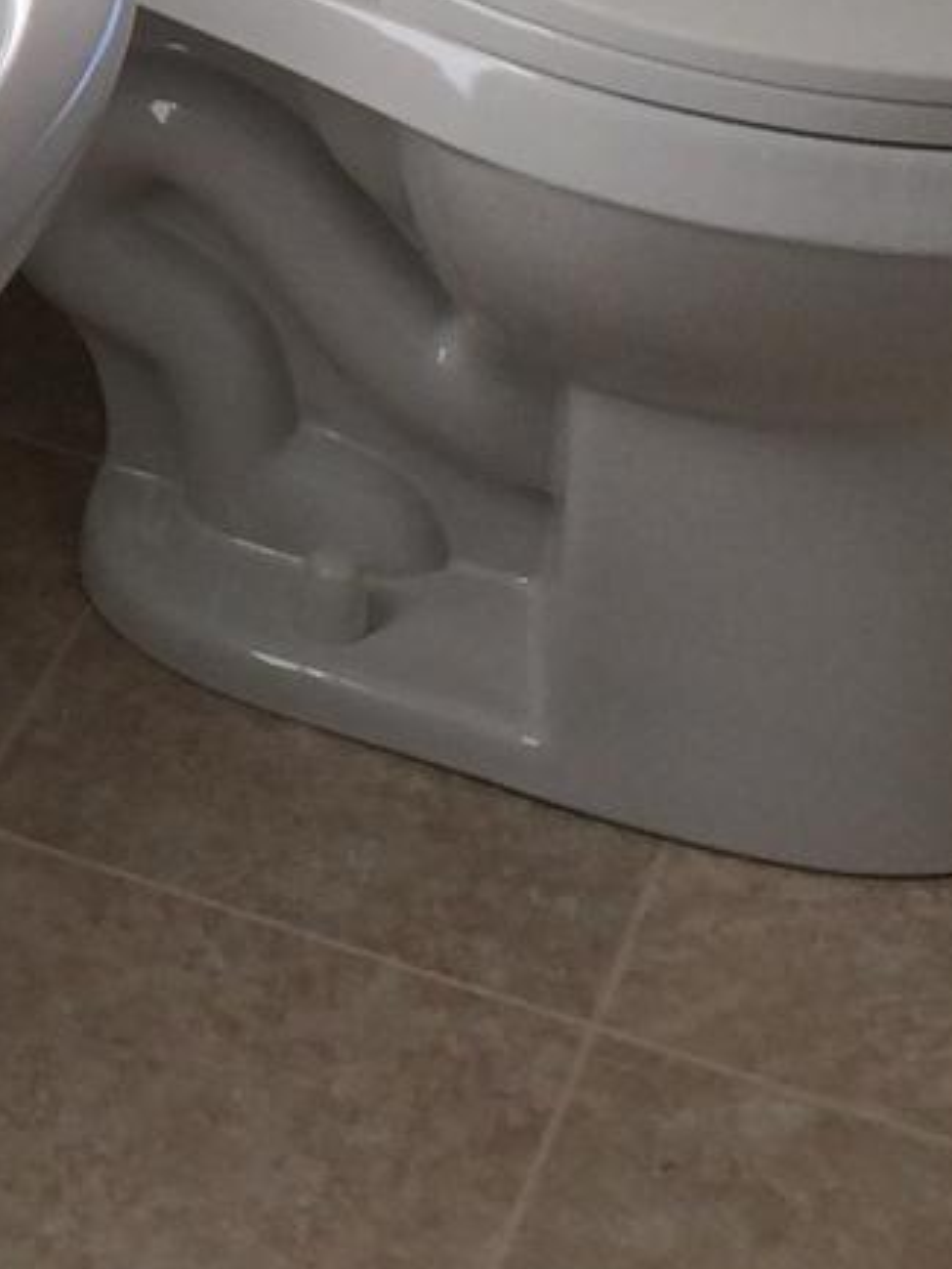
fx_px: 4911
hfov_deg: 10.5
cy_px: -791
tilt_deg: -22.8
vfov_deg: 13.6
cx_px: -650
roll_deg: +2.0
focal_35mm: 134
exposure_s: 1/255
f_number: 2.2
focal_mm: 4.15
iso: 32
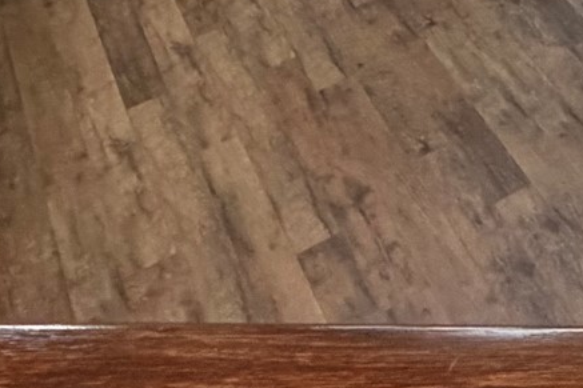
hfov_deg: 29.0
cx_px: 612
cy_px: -296
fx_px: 1036
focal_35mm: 64
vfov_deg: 17.5
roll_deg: -1.4
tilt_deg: -24.7
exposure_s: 1/60
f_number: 2.2
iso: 800
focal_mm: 2.22
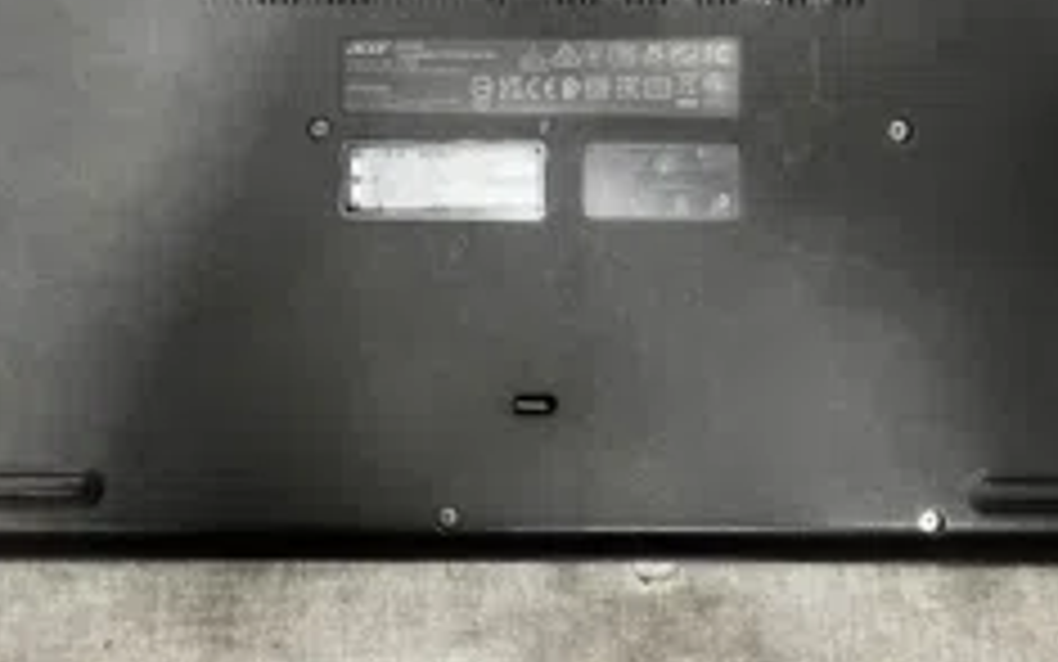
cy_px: 63
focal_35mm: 47
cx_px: 360
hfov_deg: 42.1
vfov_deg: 26.5
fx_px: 1356
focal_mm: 5.1
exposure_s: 1/50
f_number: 1.6
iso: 400
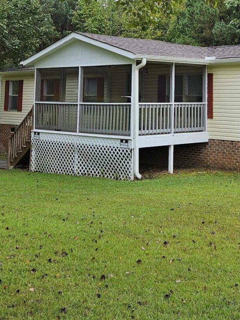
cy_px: 38
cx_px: 201
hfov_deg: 25.1
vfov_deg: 32.3
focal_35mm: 57
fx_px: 527
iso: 25
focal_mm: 5.4
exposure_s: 1/363
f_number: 1.8
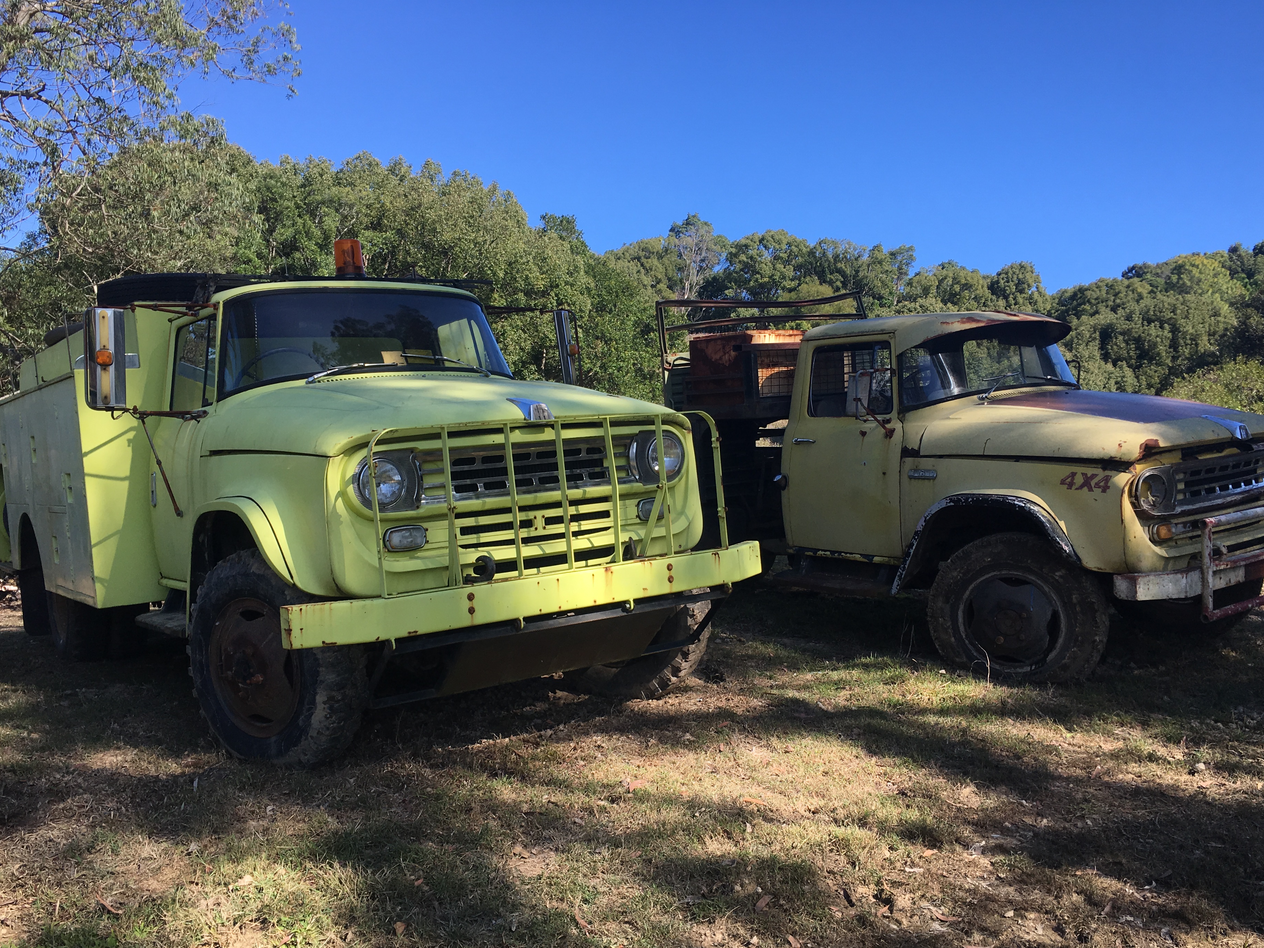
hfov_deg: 56.8
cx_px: 624
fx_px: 1169
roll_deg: -5.7
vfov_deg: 44.1
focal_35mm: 32
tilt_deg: -0.1
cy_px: 521
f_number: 2.2
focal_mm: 4.15
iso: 25
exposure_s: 1/674
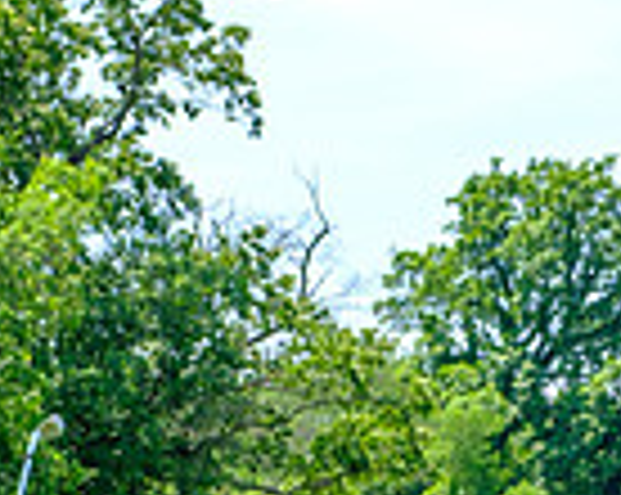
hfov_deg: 9.9
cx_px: 297
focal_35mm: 196
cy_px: 756
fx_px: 3597
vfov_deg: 7.7
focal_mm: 42.5
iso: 200
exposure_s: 1/500
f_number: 5
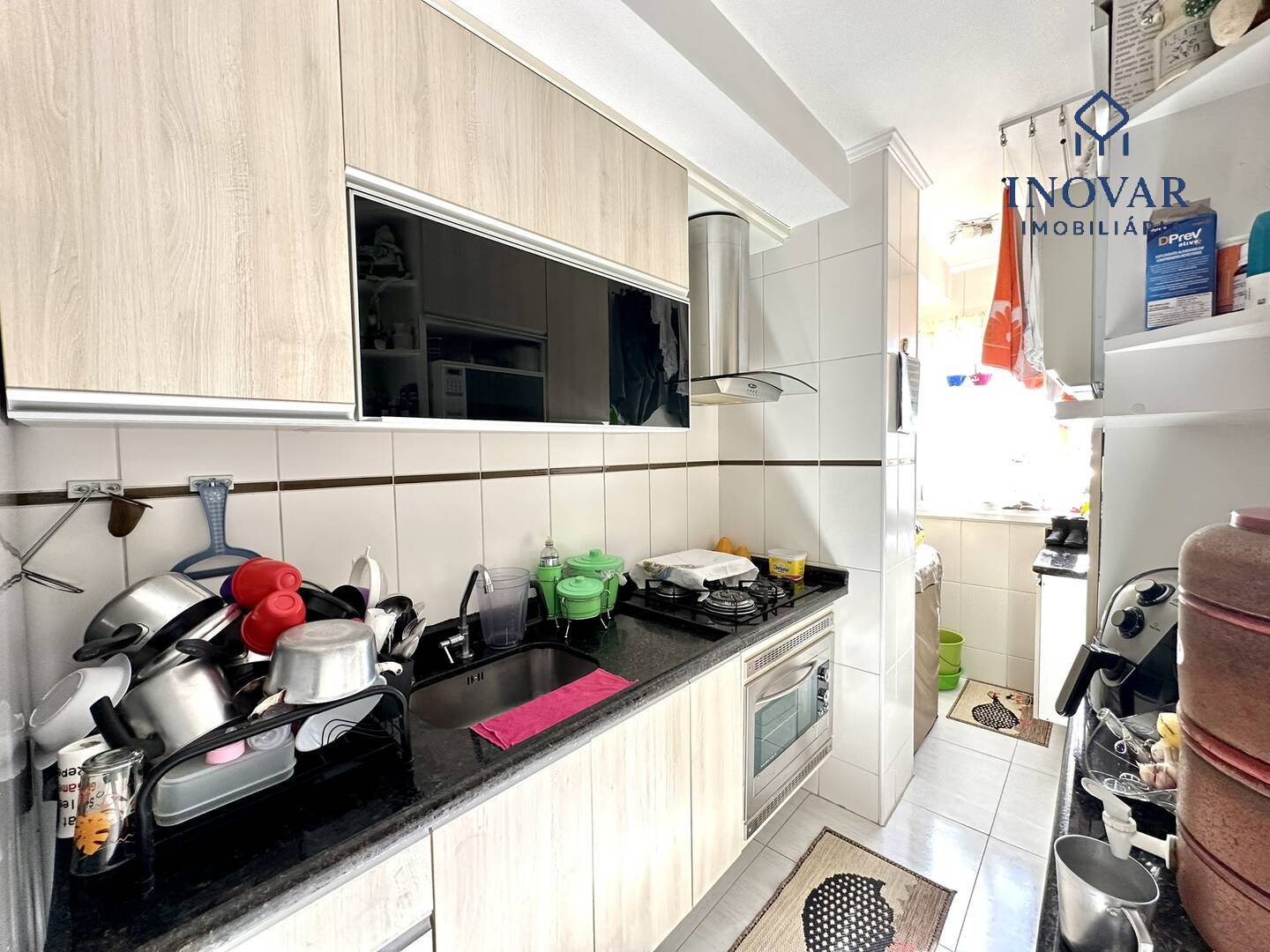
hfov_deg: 102.1
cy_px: 476
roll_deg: +0.7
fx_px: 514
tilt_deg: -2.6
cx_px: 635
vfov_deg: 85.7
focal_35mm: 14
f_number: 2.2
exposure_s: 1/99
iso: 160
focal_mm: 2.22
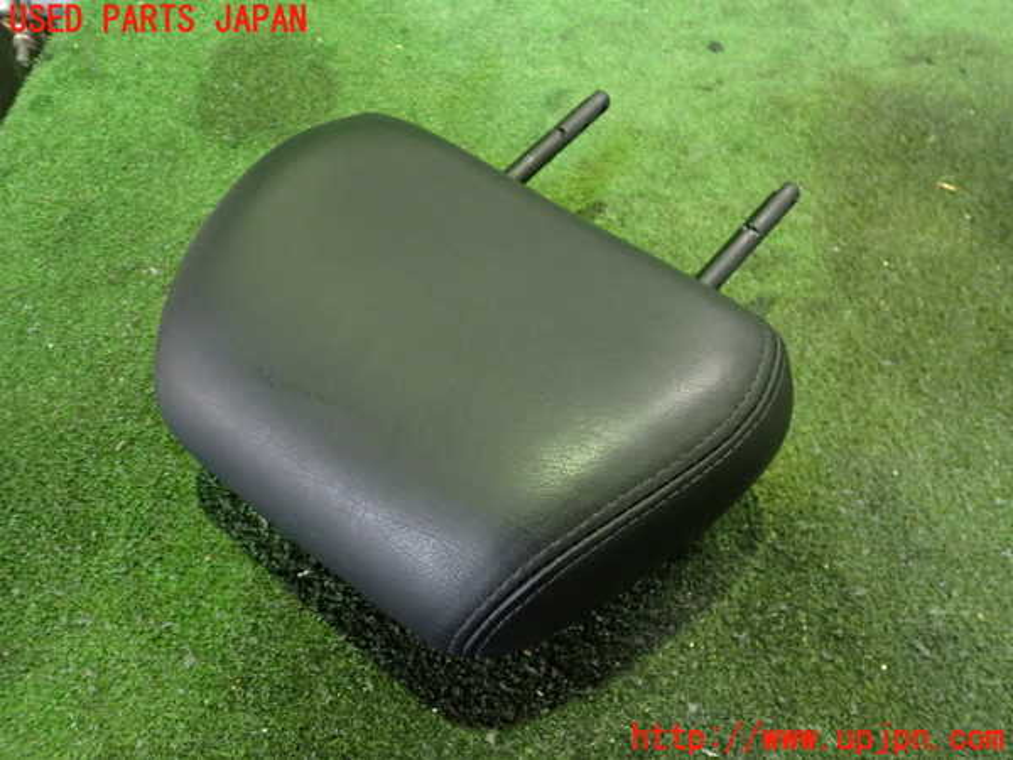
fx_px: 878
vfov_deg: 46.8
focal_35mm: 30
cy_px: 380
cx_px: 506
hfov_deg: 60.0
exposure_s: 1/25
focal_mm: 5.4
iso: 800
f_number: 2.3
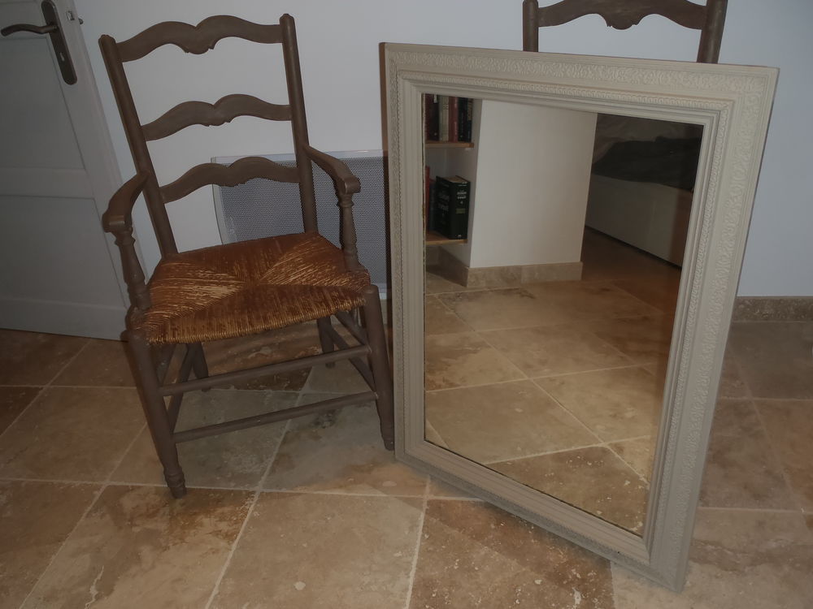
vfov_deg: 44.2
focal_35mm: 32
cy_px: 304
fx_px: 752
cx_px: 406
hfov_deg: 56.8
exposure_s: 1/30
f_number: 4.2
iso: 160
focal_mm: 5.72
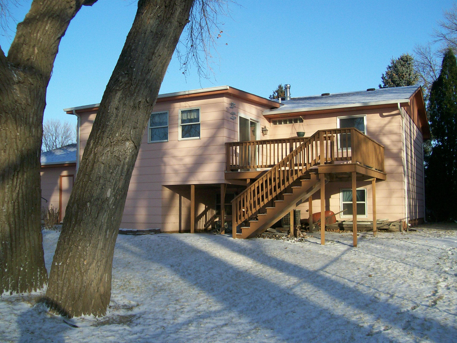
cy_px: 172
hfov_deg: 51.4
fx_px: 475
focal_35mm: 36
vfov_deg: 39.7
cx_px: 228
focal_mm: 6
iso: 80
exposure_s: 1/828
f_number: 2.7
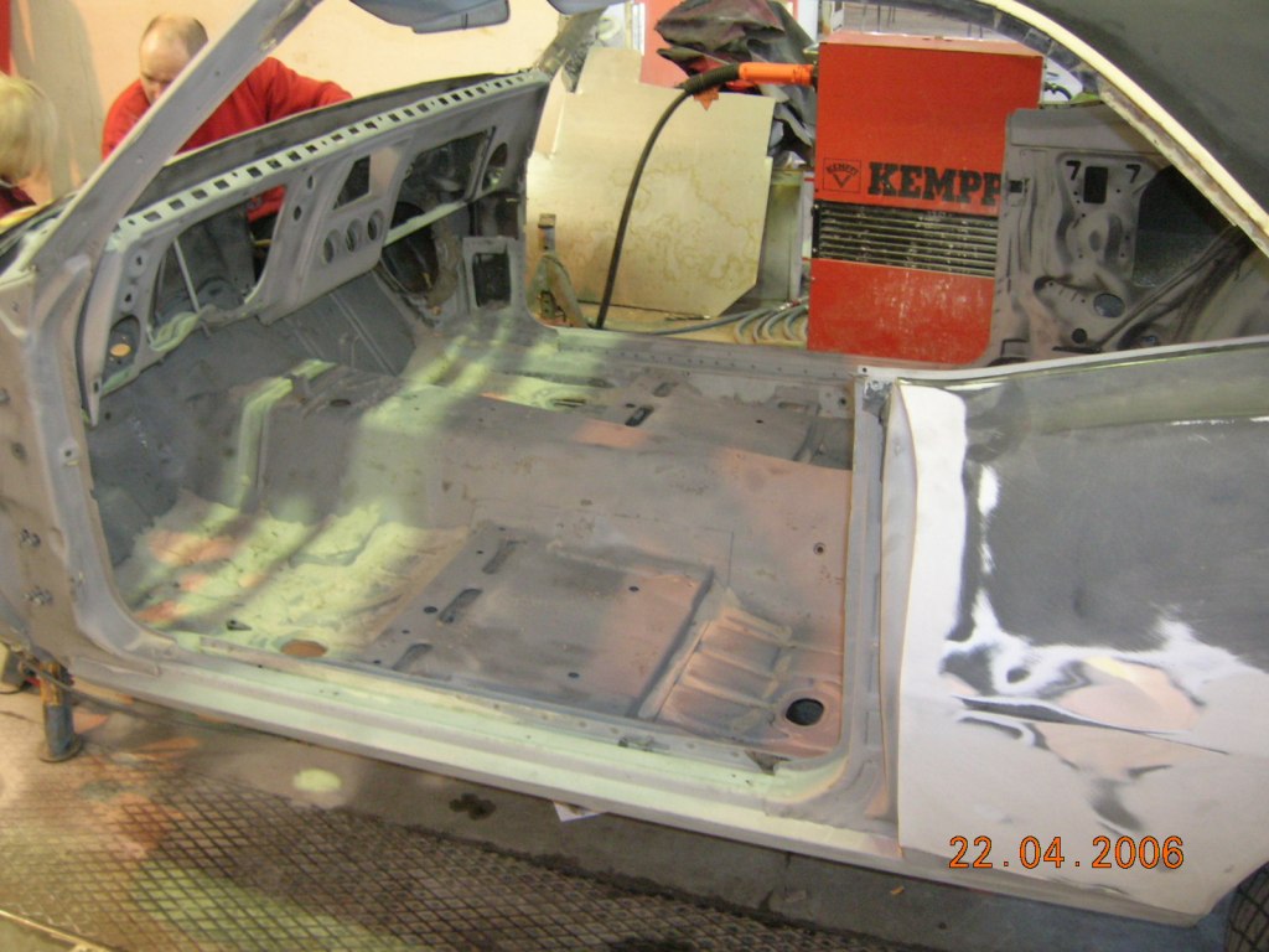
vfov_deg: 41.8
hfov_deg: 54.0
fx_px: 1246
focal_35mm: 34
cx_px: 634
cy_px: 476
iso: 200
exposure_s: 1/16.4
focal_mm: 5.7
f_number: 2.9
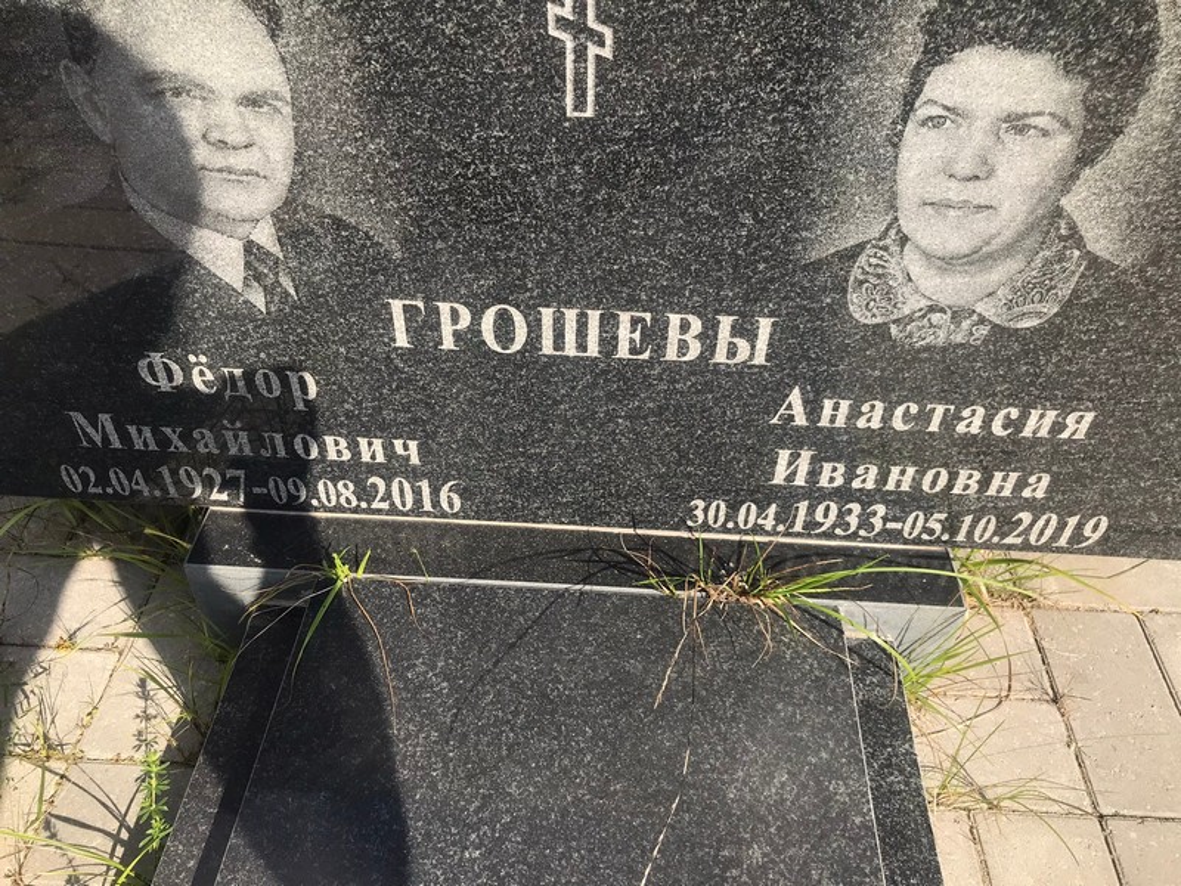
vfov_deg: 49.7
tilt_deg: -42.1
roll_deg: -0.6
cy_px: 443
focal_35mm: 28
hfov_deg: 63.4
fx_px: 955
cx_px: 590
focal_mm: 3.99
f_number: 1.8
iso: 20
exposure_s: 1/1916
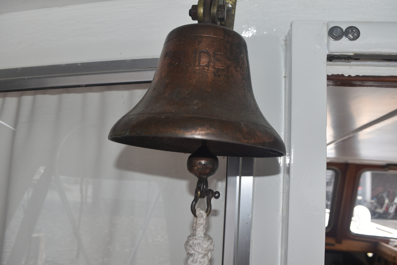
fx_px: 331
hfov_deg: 61.9
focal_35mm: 30
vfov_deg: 43.7
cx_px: 198
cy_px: 132
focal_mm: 20
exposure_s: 1/125
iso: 100
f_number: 5.6
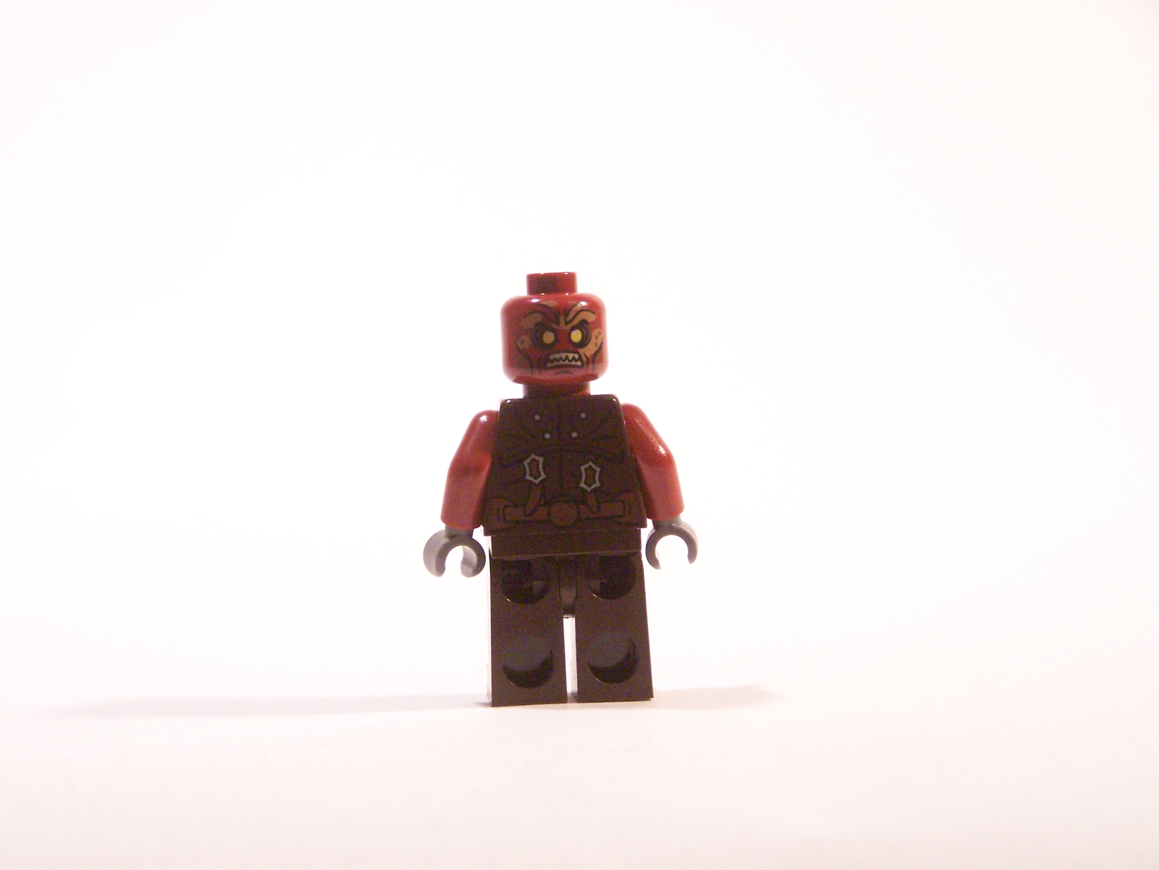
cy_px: 435
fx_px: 3516
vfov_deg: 14.1
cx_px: 580
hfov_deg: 18.7
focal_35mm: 105
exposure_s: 1/45
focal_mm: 17.5
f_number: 3.2
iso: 400
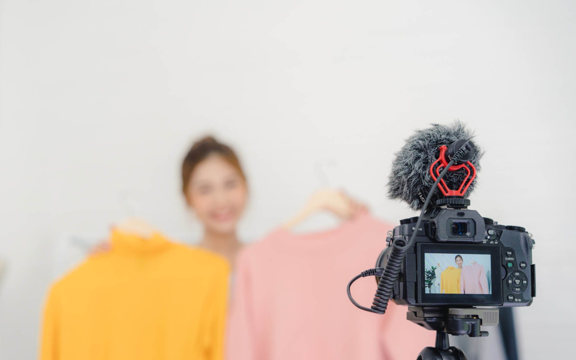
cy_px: 193
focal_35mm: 57
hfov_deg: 35.7
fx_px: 895
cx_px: 290
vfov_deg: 22.7
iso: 640
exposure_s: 1/200
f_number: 3.5
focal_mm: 55
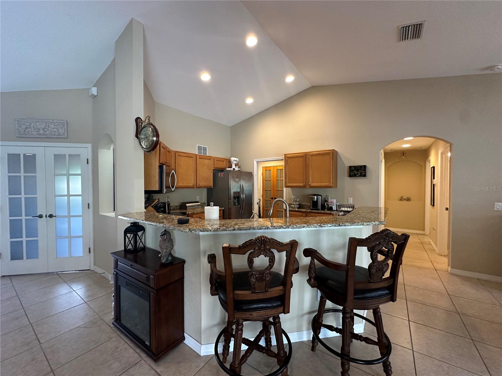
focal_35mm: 14
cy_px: 188
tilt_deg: -1.5
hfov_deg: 102.1
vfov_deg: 85.7
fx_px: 203
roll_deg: +0.3
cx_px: 251
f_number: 2.2
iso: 320
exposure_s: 1/60
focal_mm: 2.22
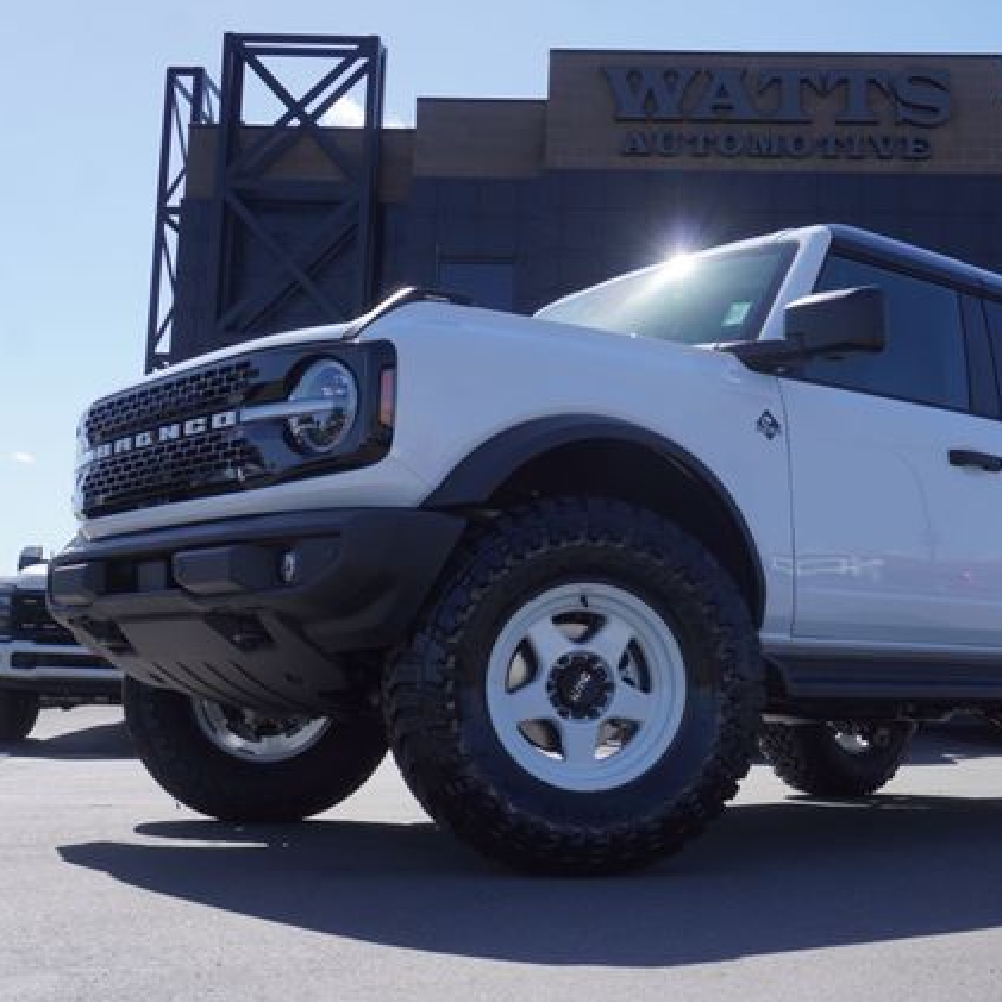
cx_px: 645
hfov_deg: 37.5
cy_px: 505
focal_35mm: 45
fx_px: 1462
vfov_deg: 37.8
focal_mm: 23
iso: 100
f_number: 8
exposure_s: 1/250
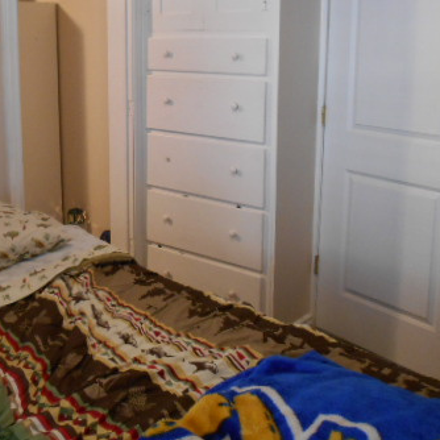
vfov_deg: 37.7
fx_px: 633
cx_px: 134
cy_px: 126
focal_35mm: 44
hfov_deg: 37.8
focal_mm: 4.7
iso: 320
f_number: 3.4
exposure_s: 1/30
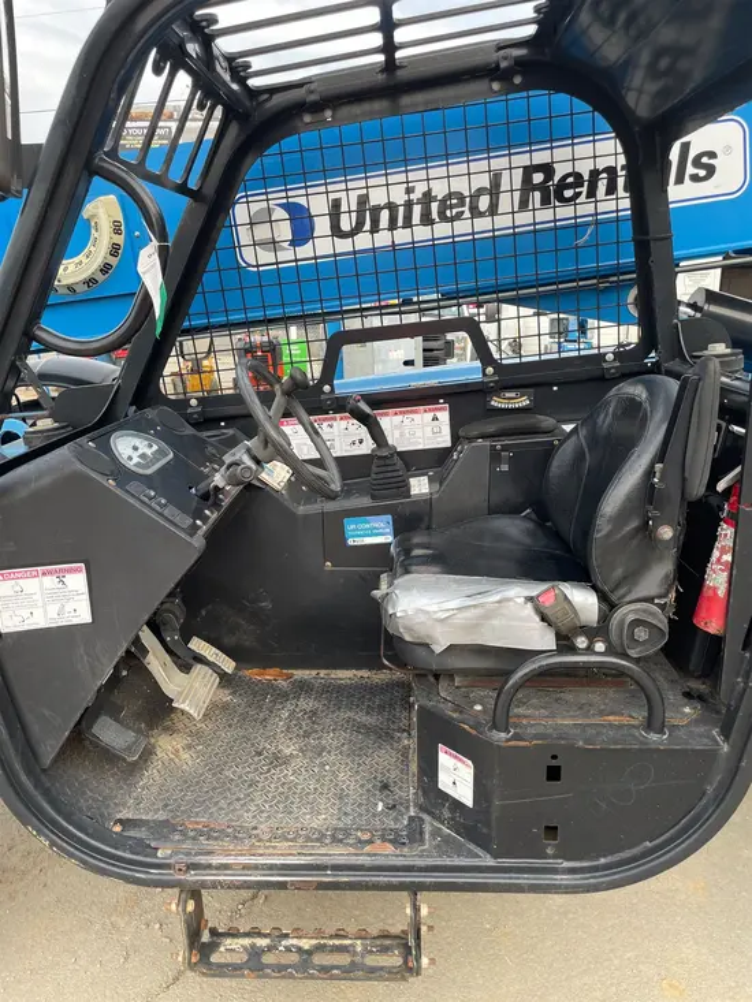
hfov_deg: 53.1
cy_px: 501
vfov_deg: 67.3
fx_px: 753
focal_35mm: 26
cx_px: 376
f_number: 1.6
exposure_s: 1/282
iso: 32
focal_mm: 4.2
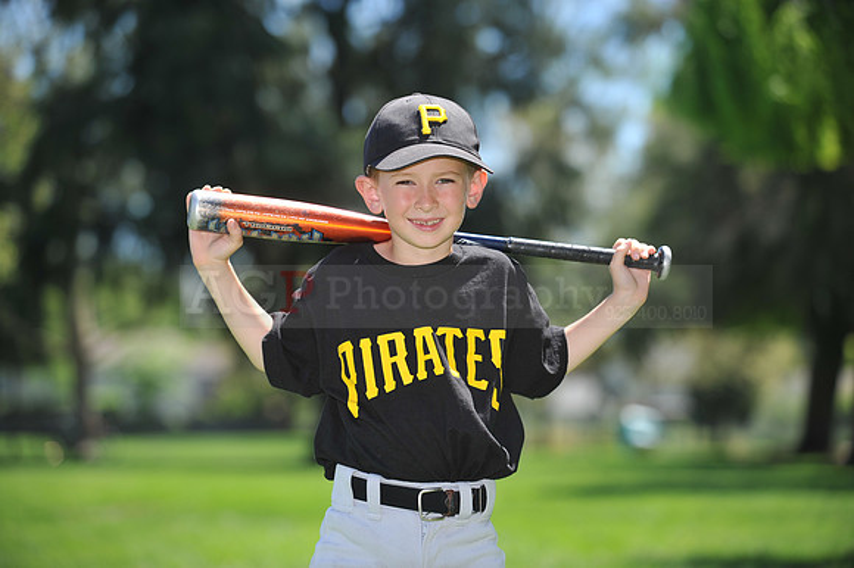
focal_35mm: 120
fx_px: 2845
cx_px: 427
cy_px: 284
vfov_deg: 11.4
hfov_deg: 17.1
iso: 200
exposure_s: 1/1000
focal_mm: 120
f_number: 4
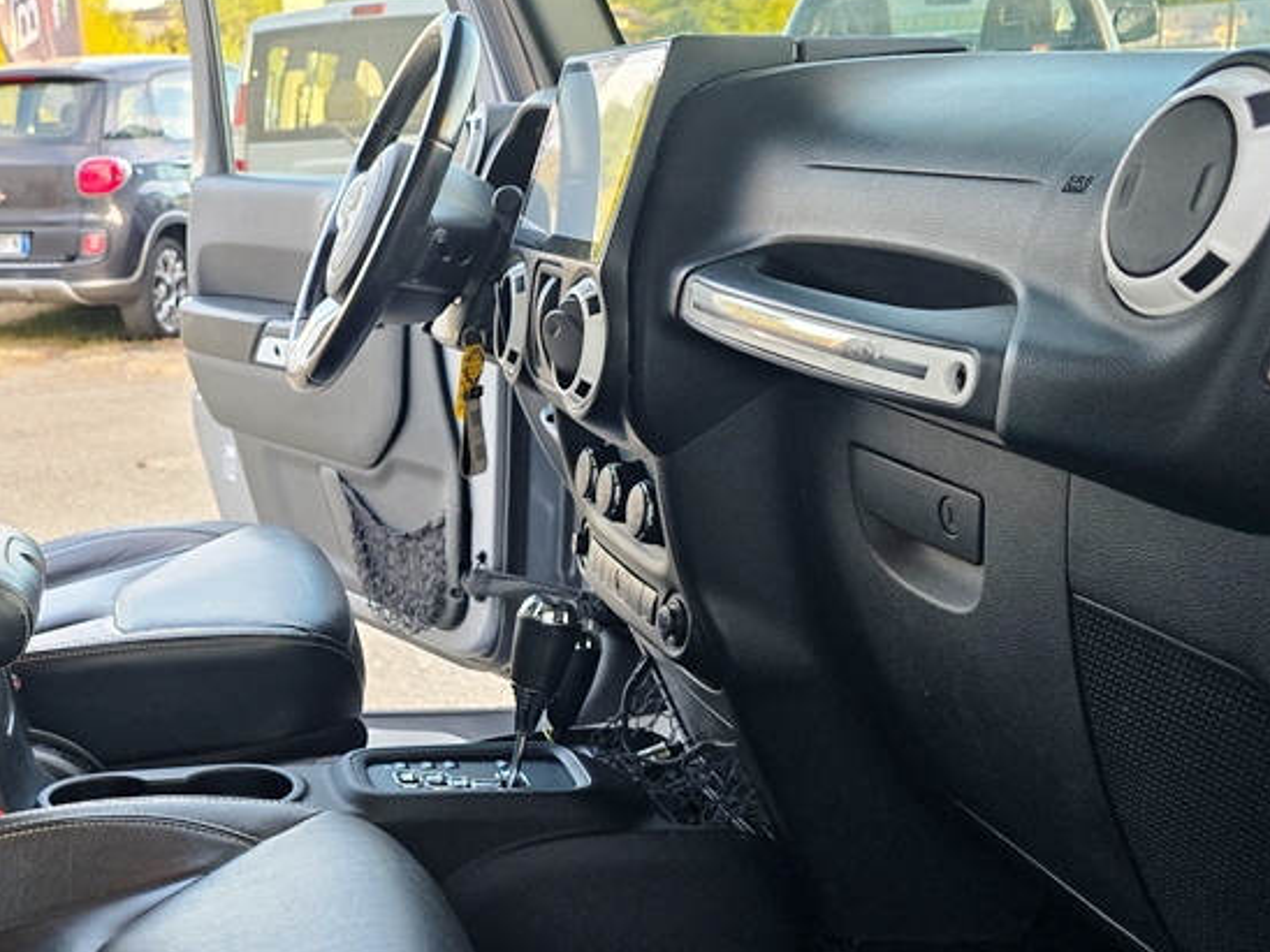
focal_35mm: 43
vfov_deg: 33.5
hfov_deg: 40.5
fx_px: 1578
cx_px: 127
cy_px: 581
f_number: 1.7
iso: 200
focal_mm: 6.3
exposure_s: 1/180
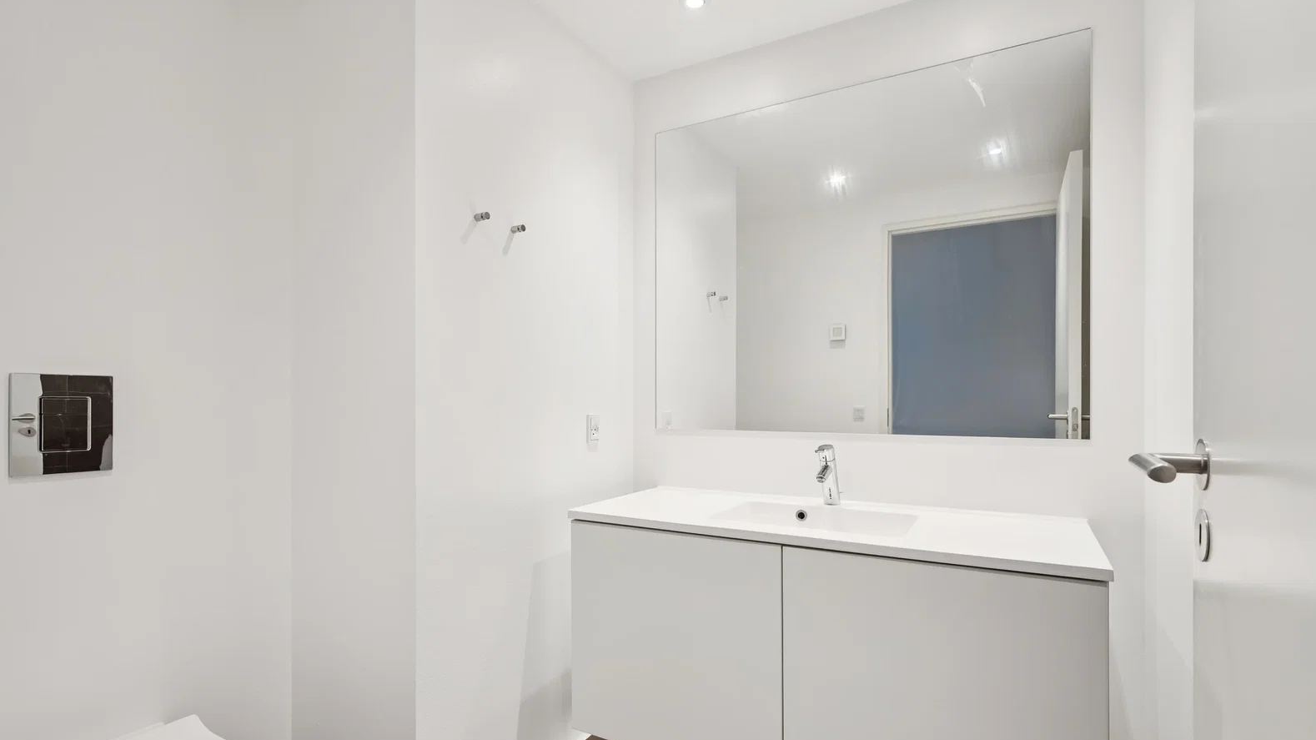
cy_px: 410
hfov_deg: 94.2
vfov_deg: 62.2
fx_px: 612
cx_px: 653
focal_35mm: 18
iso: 400
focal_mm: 16.5
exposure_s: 1/30
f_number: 7.1
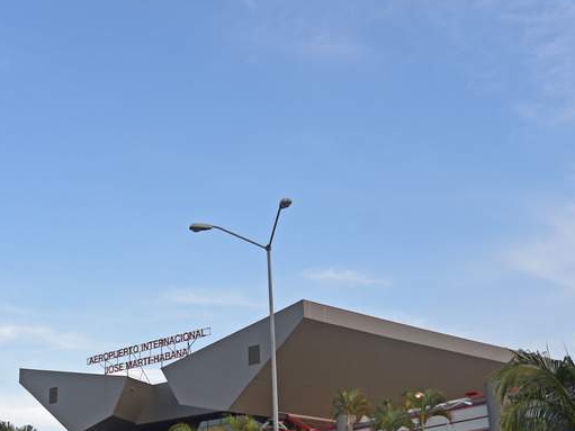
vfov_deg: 26.4
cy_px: 358
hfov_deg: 35.1
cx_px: 177
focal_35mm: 54
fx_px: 897
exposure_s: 1/250
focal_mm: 28
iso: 200
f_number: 4
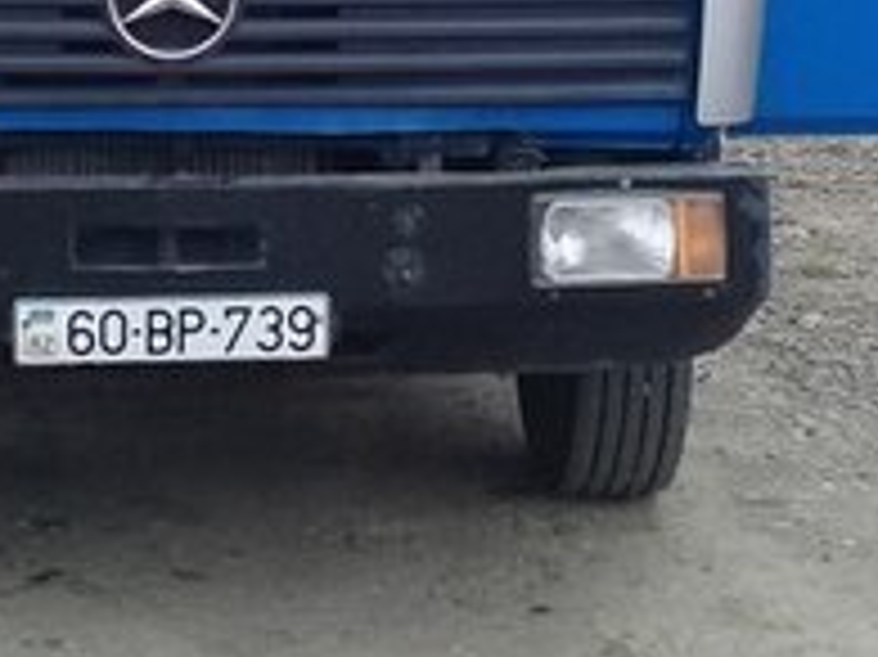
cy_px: -196
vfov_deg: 13.6
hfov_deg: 18.7
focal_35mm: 105
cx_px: 275
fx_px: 2662
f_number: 2.2
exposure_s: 1/124
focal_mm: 3.3
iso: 50
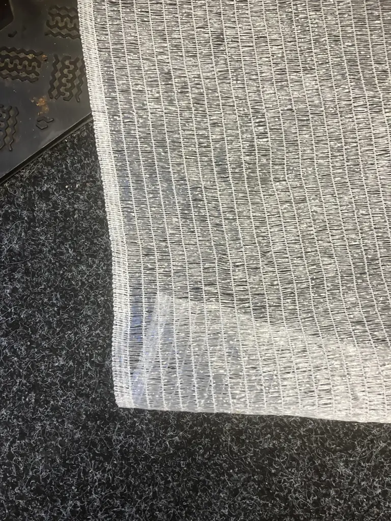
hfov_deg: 49.7
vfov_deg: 63.4
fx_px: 422
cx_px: 196
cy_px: 260
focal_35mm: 28
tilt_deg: -85.1
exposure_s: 1/50
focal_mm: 3.99
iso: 125
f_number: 1.8
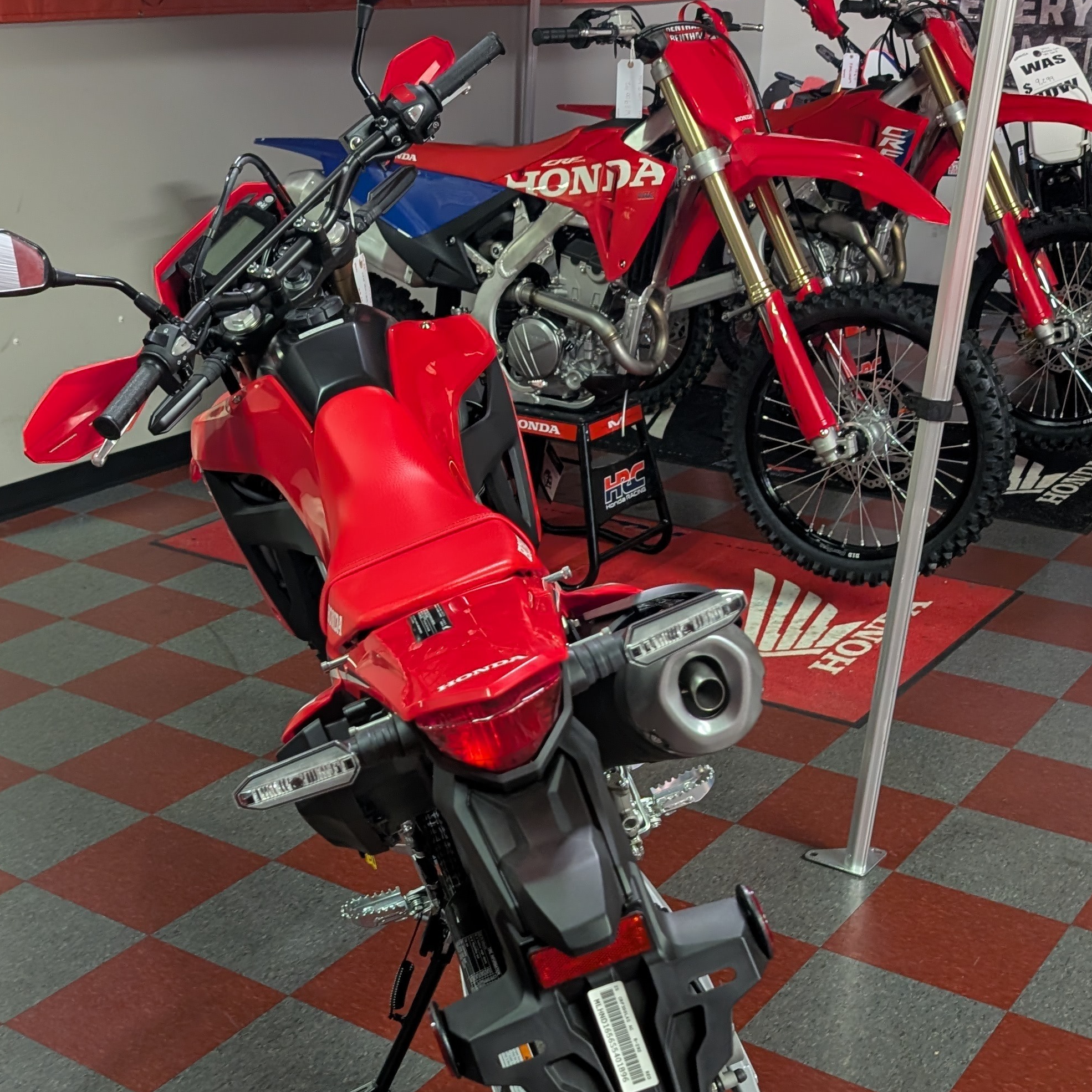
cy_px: 730
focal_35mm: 44
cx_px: 407
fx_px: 1570
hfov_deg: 38.1
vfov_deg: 37.9
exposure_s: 1/60
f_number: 1.68
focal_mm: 6.9
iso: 526
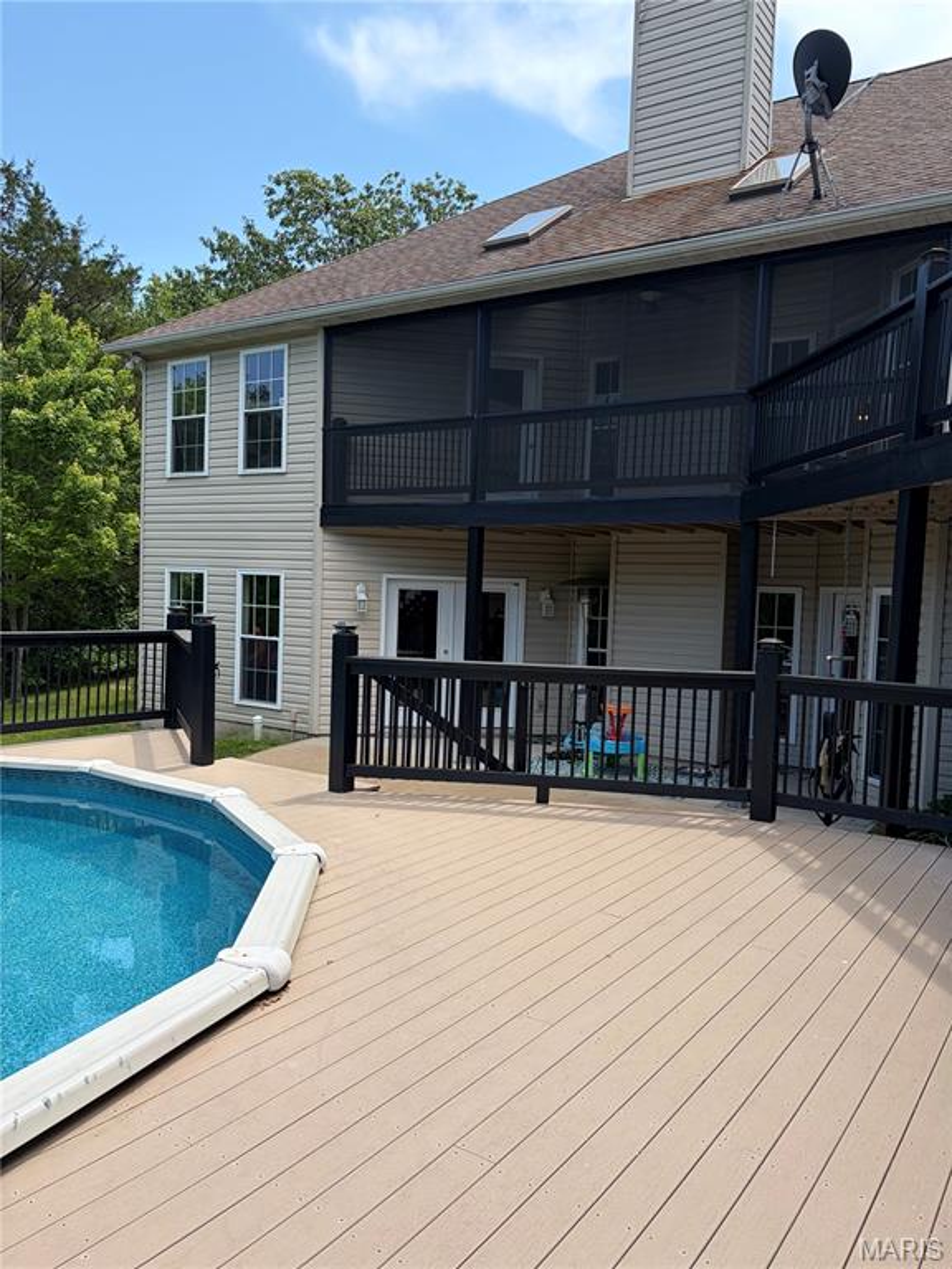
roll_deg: -2.3
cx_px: 476
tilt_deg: -2.0
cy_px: 634
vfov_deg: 67.3
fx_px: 953
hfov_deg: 53.1
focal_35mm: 26
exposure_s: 1/1901
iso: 50
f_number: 1.6
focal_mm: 5.96
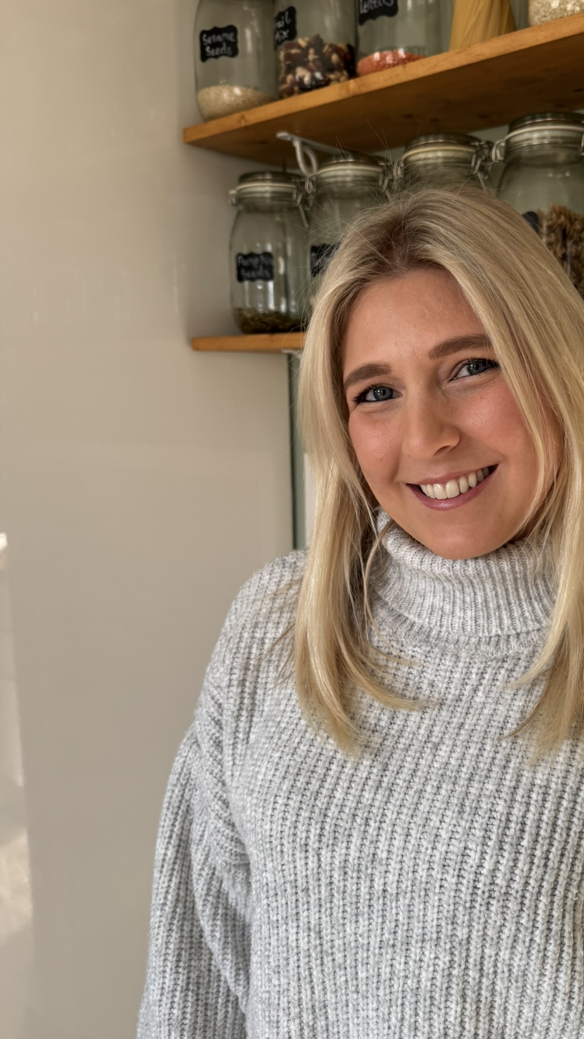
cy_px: 515
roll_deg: -0.6
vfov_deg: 64.3
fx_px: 826
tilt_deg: -8.0
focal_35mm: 30
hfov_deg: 37.9
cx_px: 444
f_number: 1.78
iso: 64
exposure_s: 1/166
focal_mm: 6.76
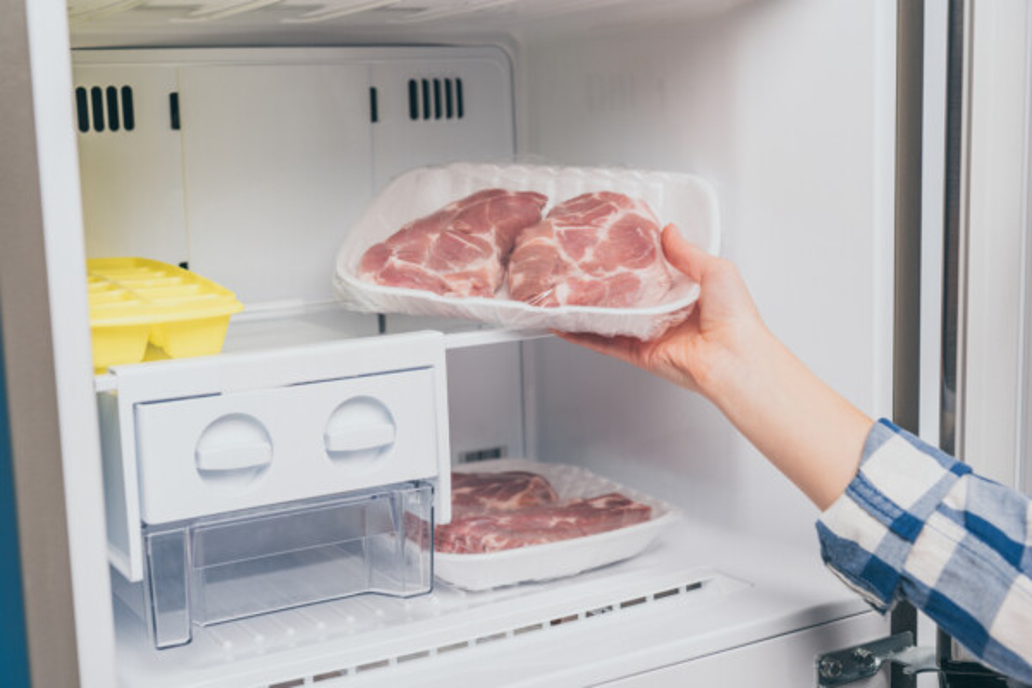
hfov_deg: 39.6
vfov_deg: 27.0
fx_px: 1433
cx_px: 516
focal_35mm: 50
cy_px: 344
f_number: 5
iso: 80
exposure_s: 1/160
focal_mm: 50
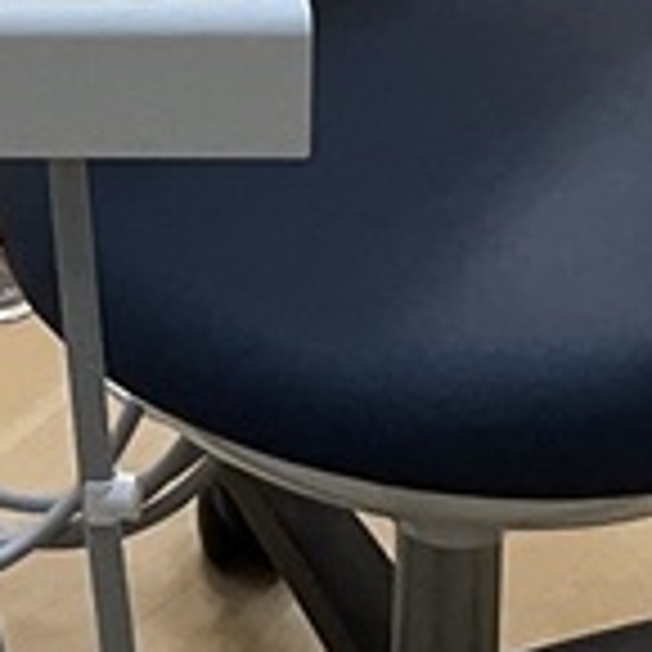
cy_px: -764
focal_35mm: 212
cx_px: -513
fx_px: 4518
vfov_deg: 7.8
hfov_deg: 8.0
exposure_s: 1/100
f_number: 1.8
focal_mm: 3
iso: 50
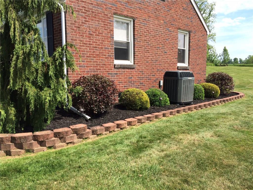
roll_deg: +2.4
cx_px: 126
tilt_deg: -5.6
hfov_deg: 61.7
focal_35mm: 29
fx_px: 212
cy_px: 95
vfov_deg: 48.2
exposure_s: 1/1053
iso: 32
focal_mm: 4.15
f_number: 2.2
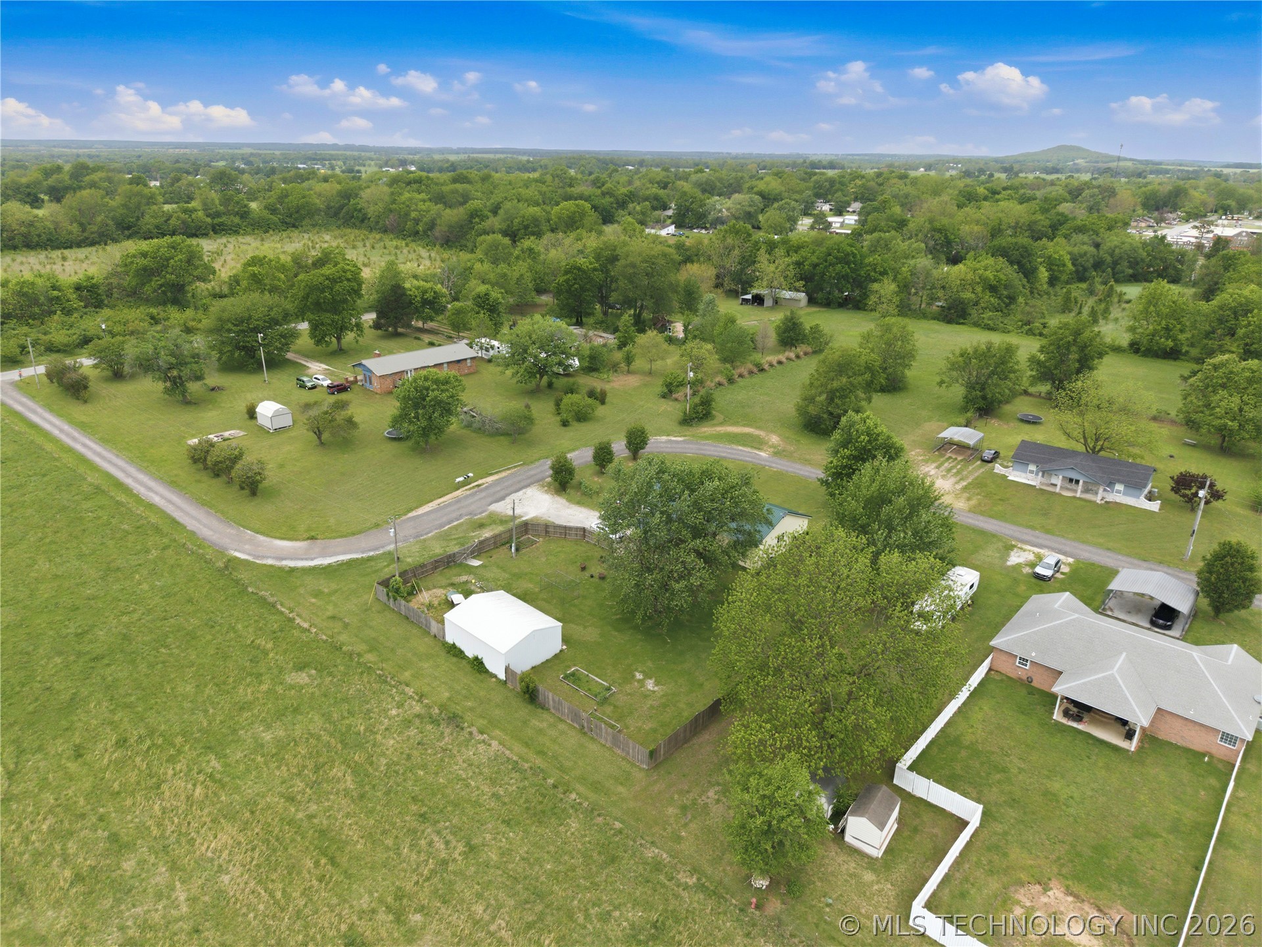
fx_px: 875
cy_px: 474
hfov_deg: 71.6
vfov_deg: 56.8
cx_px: 631
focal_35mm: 24
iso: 200
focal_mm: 8.7
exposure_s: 1/2500
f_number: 1.8
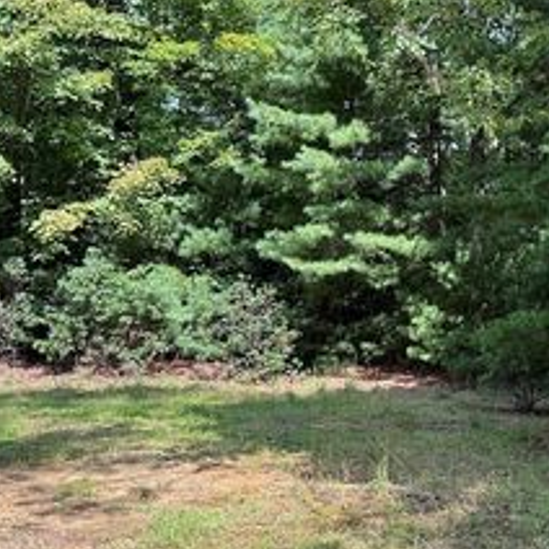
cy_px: 335
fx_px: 897
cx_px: 453
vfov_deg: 33.9
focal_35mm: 50
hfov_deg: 32.9
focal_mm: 6.76
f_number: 1.78
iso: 80
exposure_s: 1/788
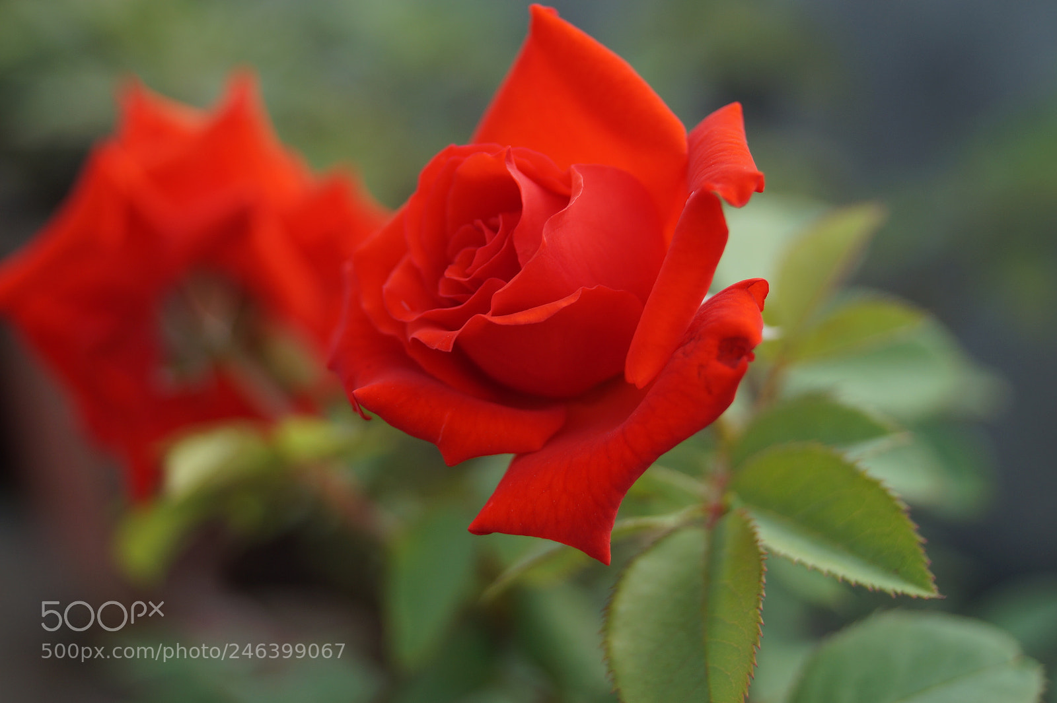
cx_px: 528
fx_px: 1981
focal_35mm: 68
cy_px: 352
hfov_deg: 29.9
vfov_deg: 20.1
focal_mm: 45
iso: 100
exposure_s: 1/160
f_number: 5.6
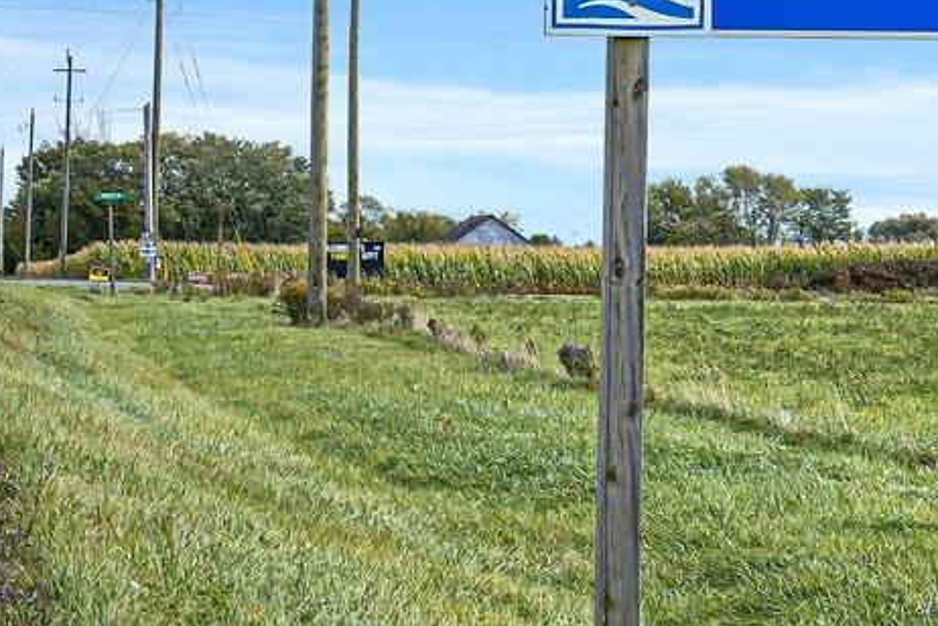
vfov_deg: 8.9
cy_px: 340
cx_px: 849
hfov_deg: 13.1
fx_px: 4038
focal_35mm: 155
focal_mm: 35
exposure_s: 1/250
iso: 400
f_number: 9
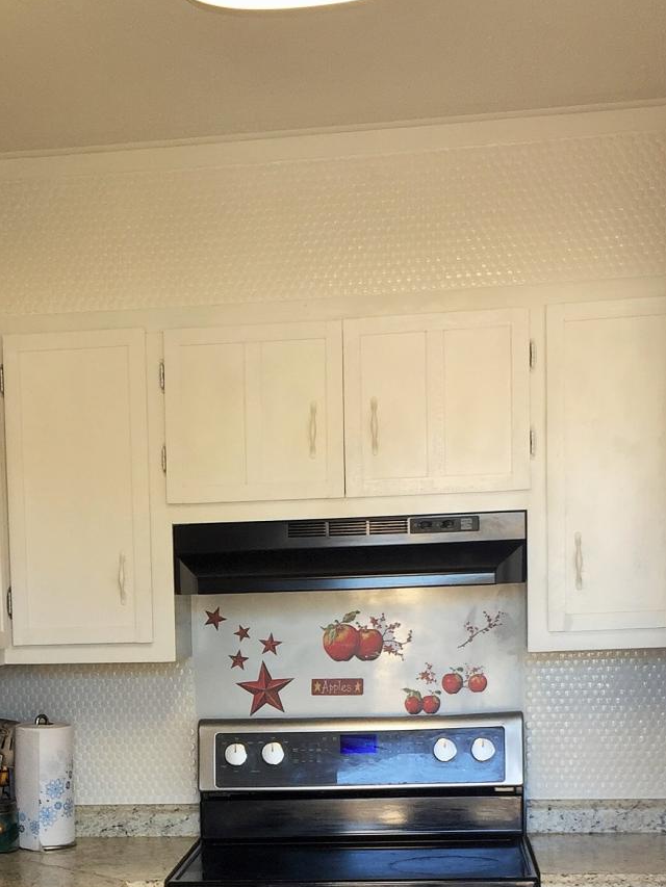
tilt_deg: -7.8
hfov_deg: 21.4
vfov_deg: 27.4
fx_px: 1744
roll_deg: +1.6
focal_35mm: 68
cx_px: 147
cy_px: 820
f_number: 2.2
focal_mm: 4.15
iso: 32
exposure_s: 1/60
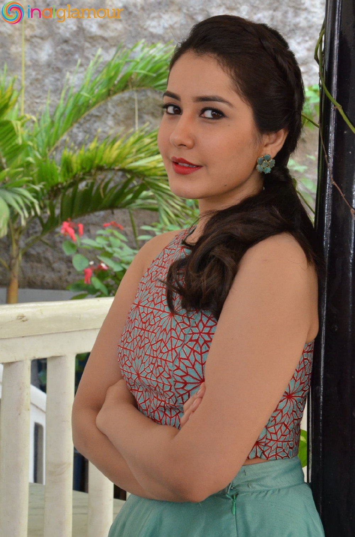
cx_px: 178
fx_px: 1160
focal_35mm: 78
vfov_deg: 26.0
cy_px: 268
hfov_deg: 17.4
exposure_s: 1/125
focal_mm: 52
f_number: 8
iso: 2000
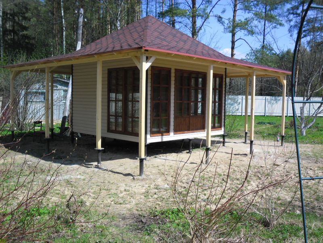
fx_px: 345
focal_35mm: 37
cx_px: 162
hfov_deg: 50.1
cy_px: 122
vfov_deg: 38.7
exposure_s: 1/558
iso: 80
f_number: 4
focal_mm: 6.6
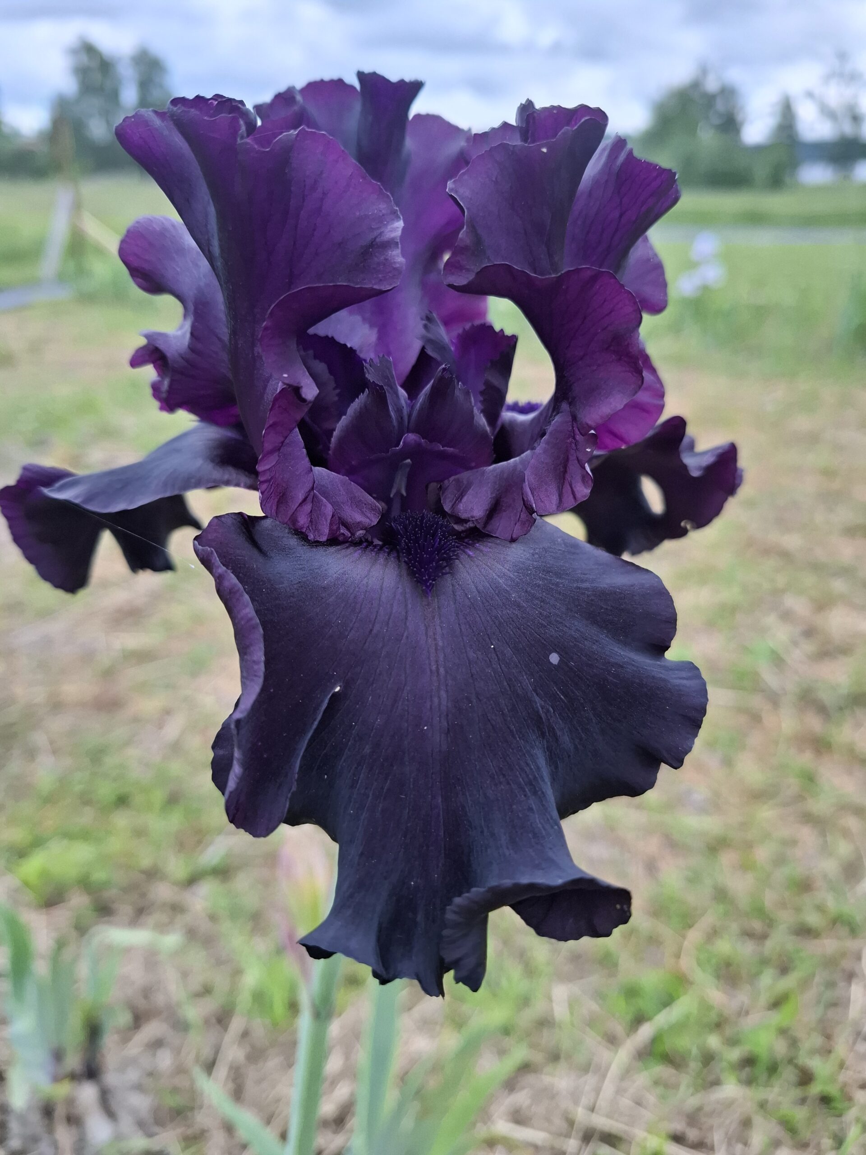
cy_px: 578
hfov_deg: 58.9
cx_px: 433
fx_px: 767
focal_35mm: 23
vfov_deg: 73.9
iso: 50
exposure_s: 1/238
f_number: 1.8
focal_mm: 5.54
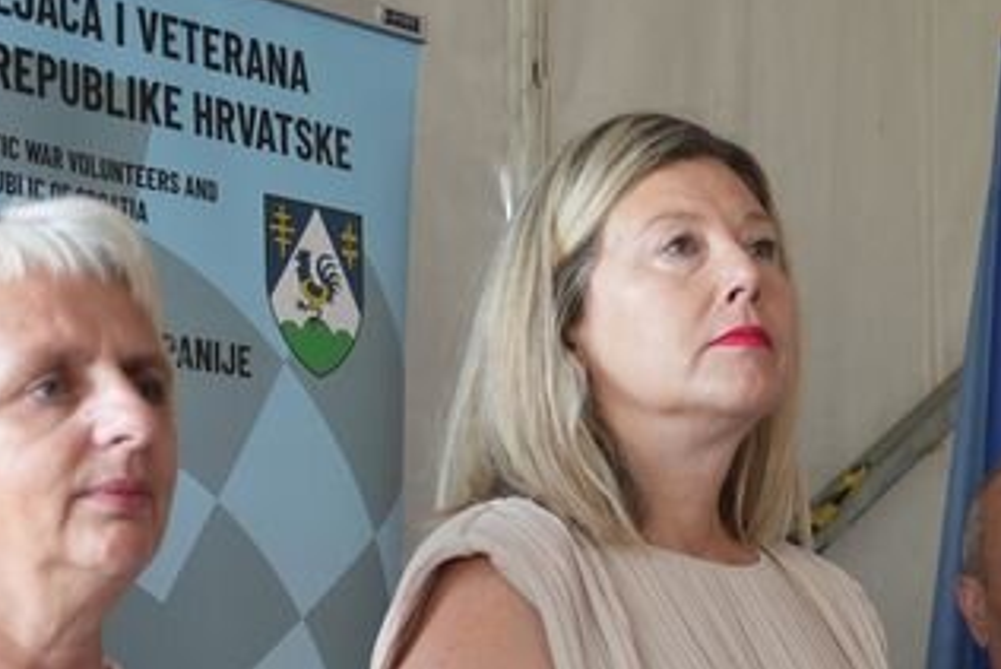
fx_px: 2976
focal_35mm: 107
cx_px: 912
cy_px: 842
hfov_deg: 18.7
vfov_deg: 12.5
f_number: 4
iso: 400
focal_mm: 33
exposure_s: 1/40
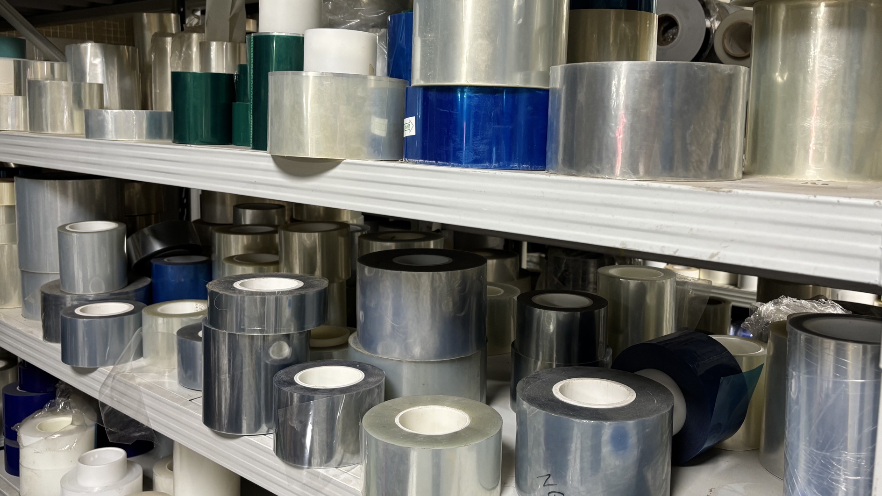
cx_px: 467
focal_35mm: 33
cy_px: 203
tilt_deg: -6.7
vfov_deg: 35.5
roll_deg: +0.1
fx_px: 772
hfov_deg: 59.4
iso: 160
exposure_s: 1/50
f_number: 1.6
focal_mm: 5.96
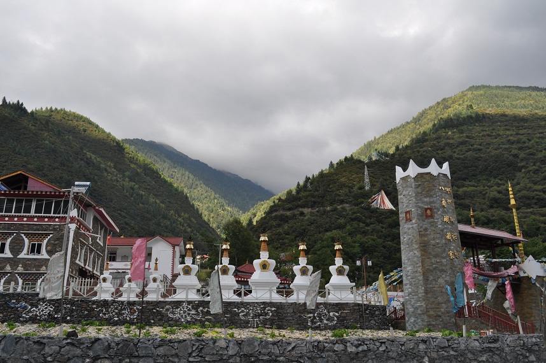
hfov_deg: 62.0
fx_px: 454
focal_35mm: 30
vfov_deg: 43.5
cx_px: 273
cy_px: 182
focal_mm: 20
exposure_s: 1/200
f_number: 10
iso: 200
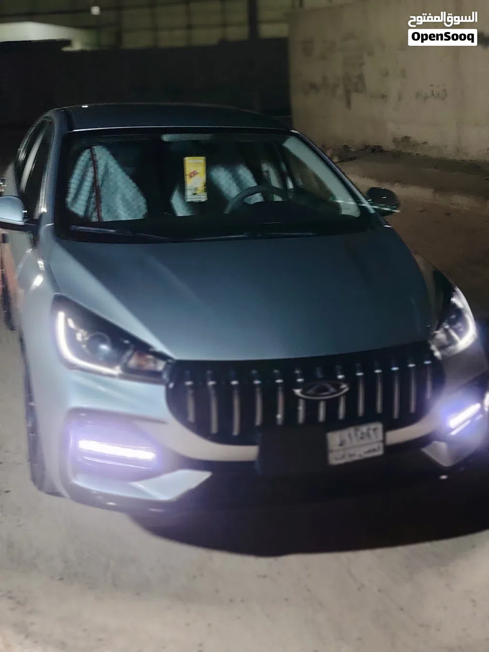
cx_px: 244
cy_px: 326
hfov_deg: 30.3
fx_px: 904
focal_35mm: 48
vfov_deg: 39.7
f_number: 4
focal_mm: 5.25
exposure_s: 1/20
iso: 849
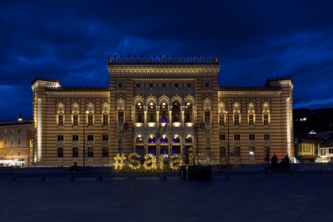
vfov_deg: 38.9
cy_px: 111
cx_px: 166
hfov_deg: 55.8
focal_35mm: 34
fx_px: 315
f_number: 13
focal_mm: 17
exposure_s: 10
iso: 100
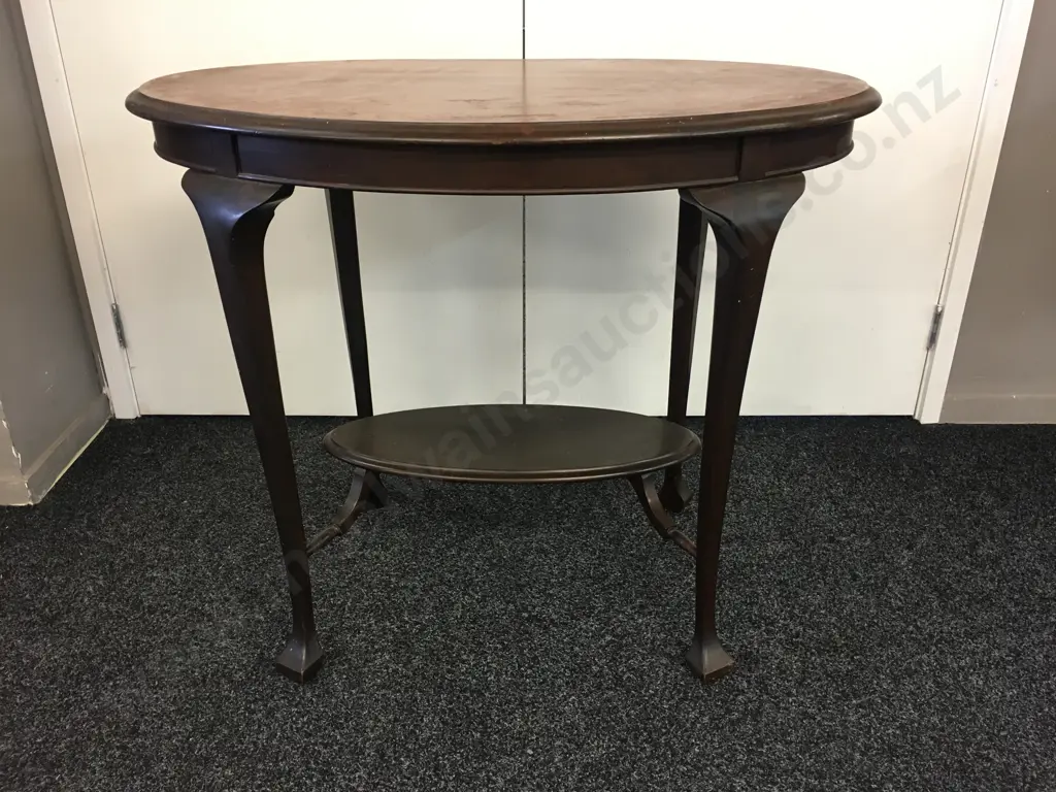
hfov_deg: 61.7
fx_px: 885
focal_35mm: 29
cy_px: 396
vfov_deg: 48.2
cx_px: 528
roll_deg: -0.4
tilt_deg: -25.0
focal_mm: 4.15
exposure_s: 1/17
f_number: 2.2
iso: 64
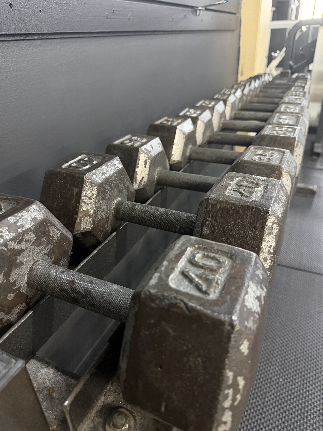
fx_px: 299
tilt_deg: -29.8
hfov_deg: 56.8
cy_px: 216
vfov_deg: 71.6
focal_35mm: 24
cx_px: 162
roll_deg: +3.3
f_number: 1.78
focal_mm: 6.76
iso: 640
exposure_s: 1/60
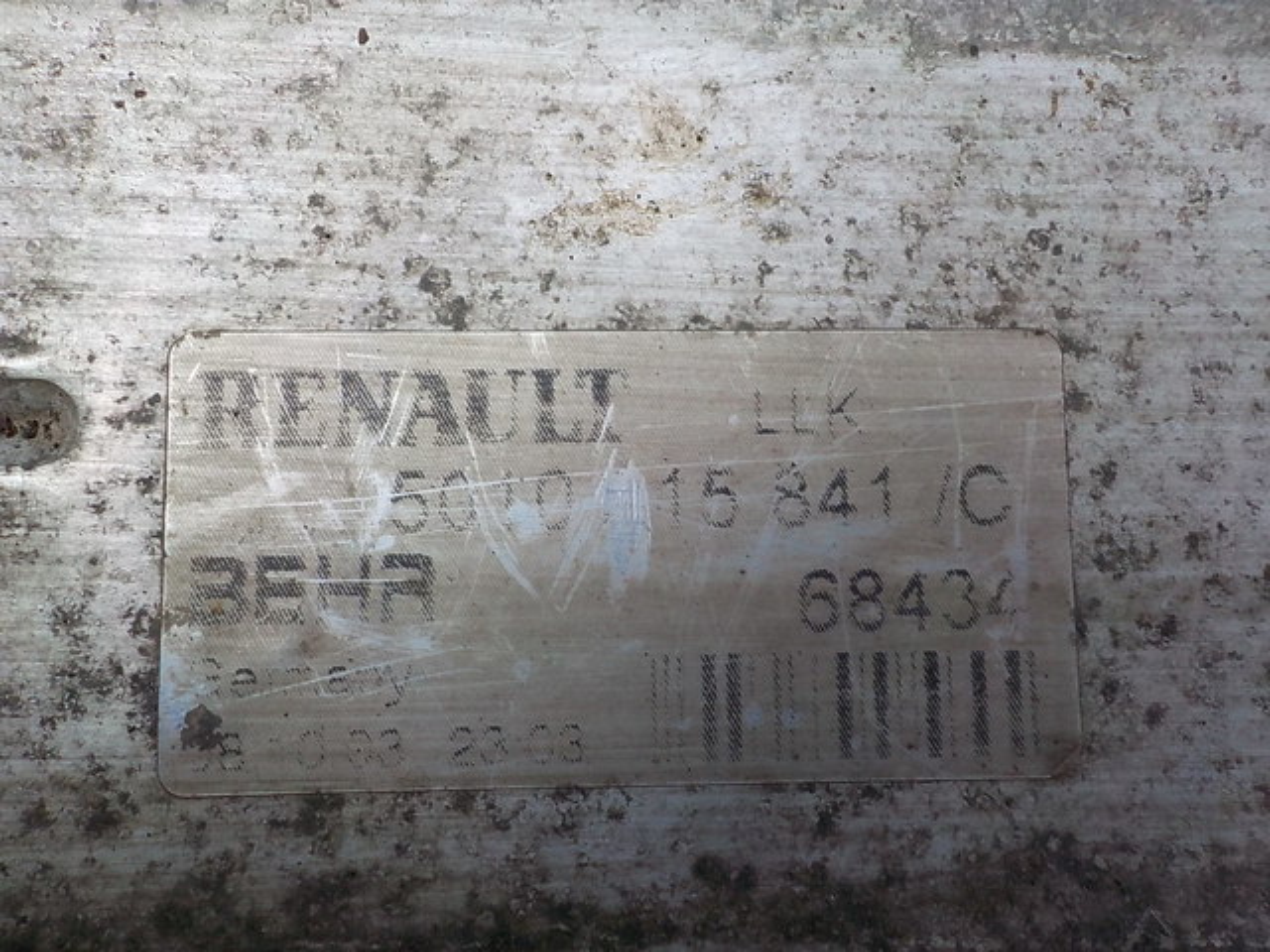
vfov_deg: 46.8
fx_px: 1101
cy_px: 476
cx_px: 635
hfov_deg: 60.0
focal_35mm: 30
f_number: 3.3
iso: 200
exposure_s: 1/30
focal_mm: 4.1
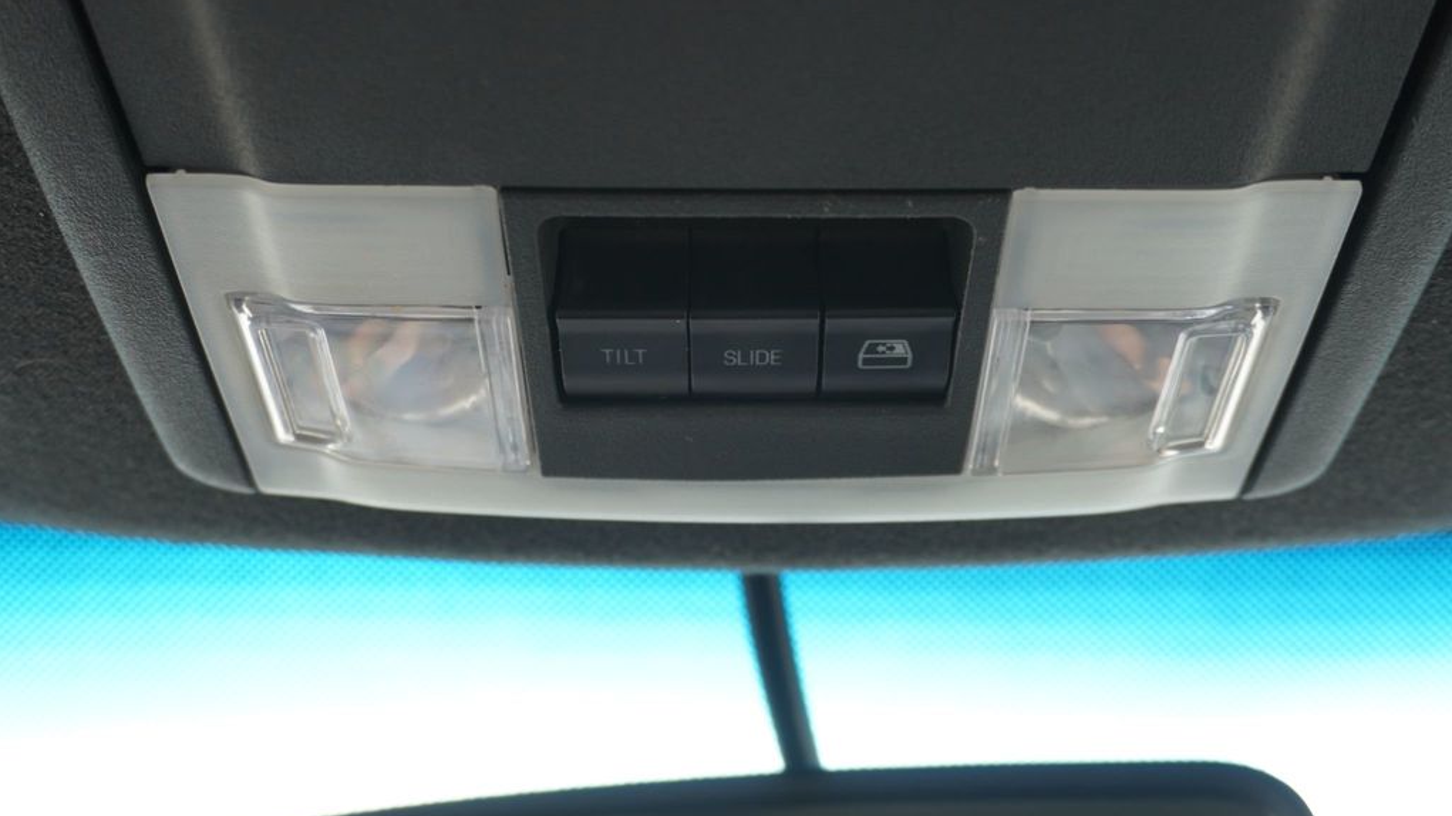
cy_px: 360
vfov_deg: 29.0
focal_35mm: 41
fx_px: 1578
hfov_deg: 49.4
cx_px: 727
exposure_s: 1/60
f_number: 4.5
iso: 200
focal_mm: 26
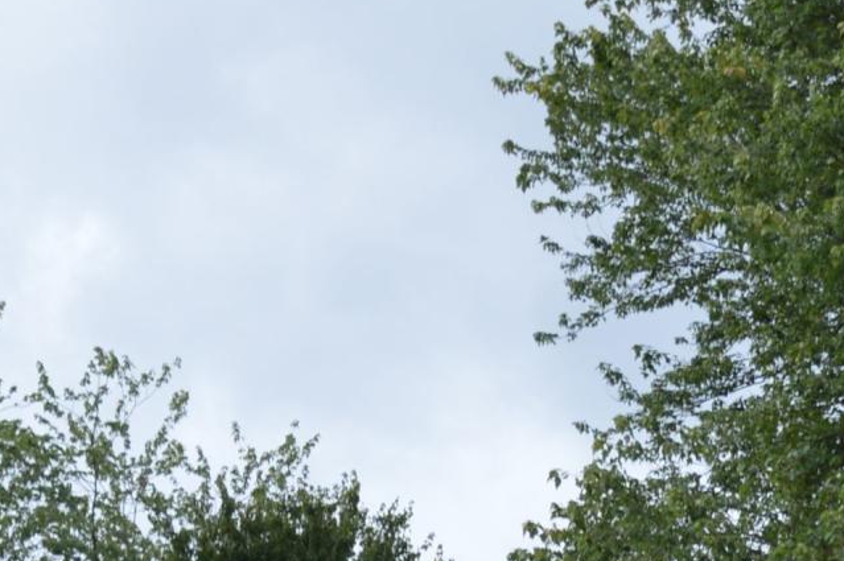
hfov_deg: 12.1
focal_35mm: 169
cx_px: 749
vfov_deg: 7.7
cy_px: 1237
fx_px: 3959
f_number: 5.6
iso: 100
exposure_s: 1/125
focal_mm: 24
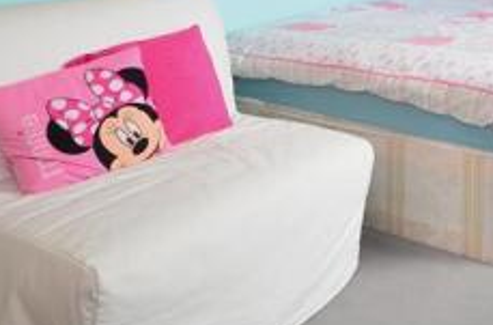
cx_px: 517
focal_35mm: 43
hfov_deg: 39.1
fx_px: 587
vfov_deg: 26.0
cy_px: -108
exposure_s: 1/20
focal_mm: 10
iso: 200
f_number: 5
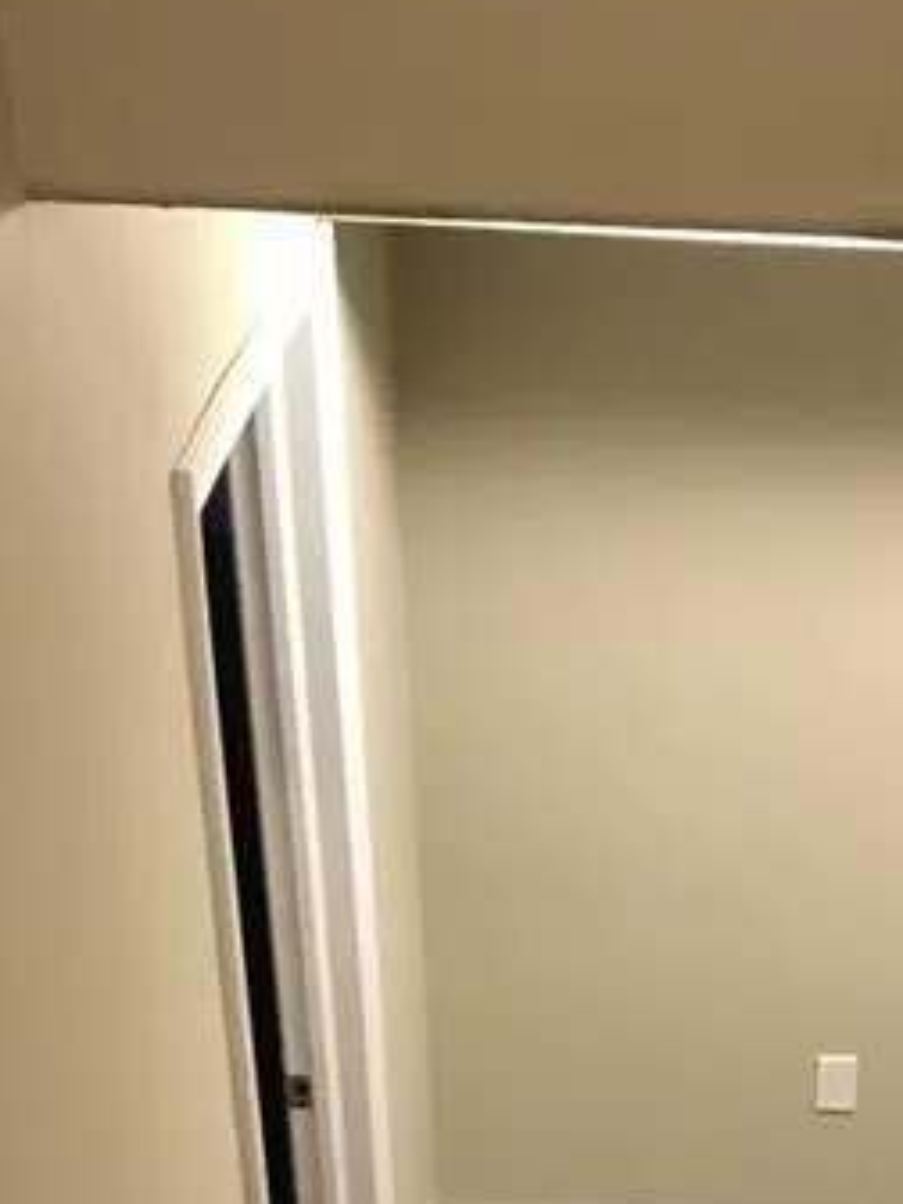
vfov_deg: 28.7
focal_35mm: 64
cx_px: 856
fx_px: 2226
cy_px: 1157
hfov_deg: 22.2
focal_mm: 3.99
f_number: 1.8
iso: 80
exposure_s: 1/15
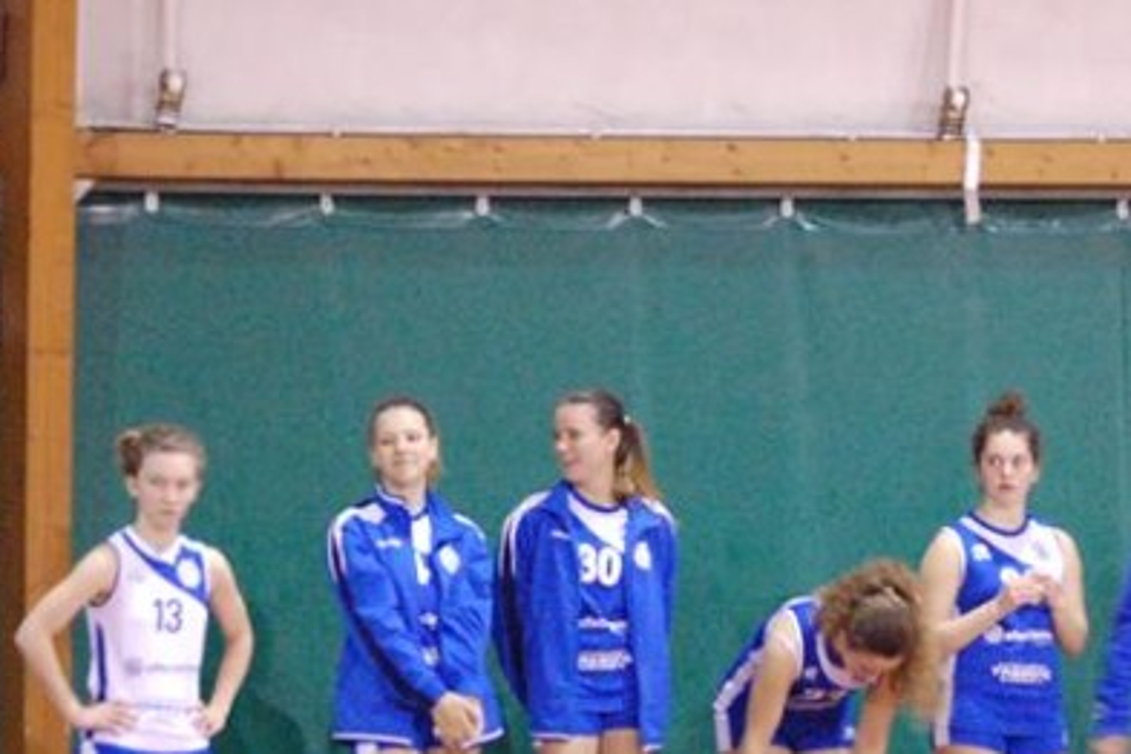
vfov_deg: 6.0
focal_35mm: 227
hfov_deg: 9.1
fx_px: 7128
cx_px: 757
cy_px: 610
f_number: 4.8
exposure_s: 1/13
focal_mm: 85
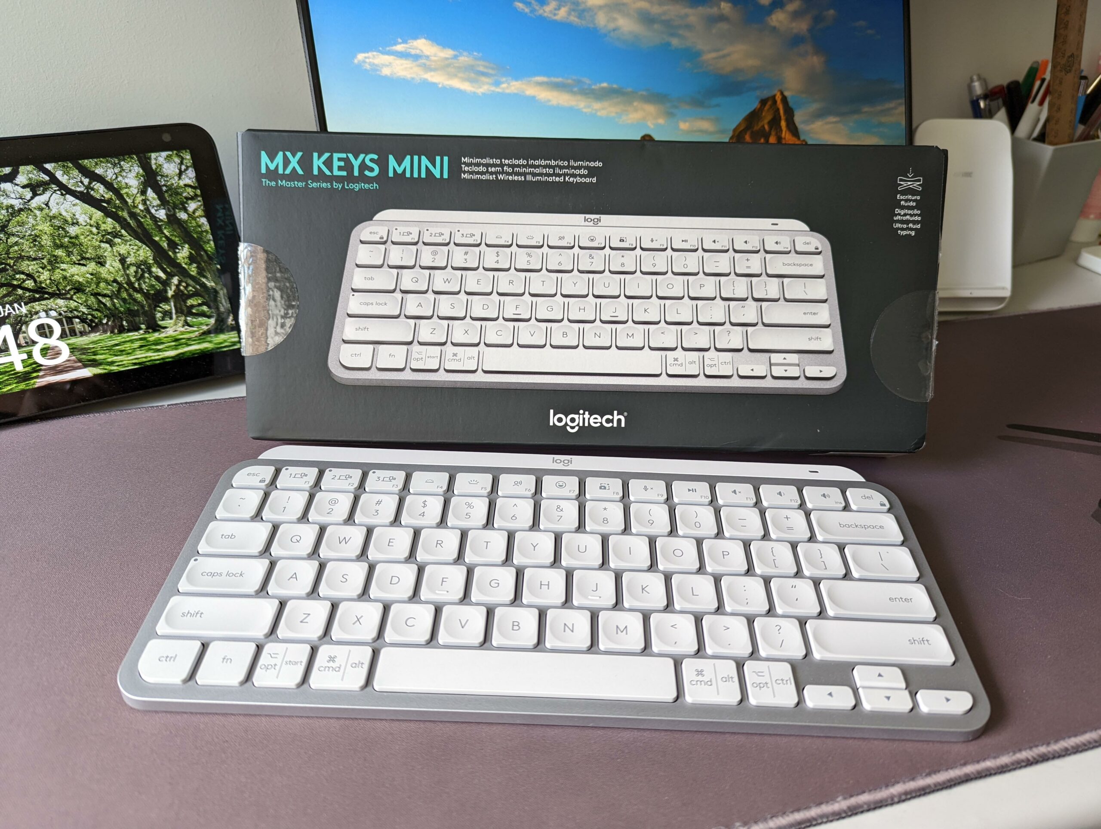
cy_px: 414
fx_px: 764
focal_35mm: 24
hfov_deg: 71.5
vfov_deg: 56.9
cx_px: 550
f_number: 1.85
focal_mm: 6.81
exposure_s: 1/40
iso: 84
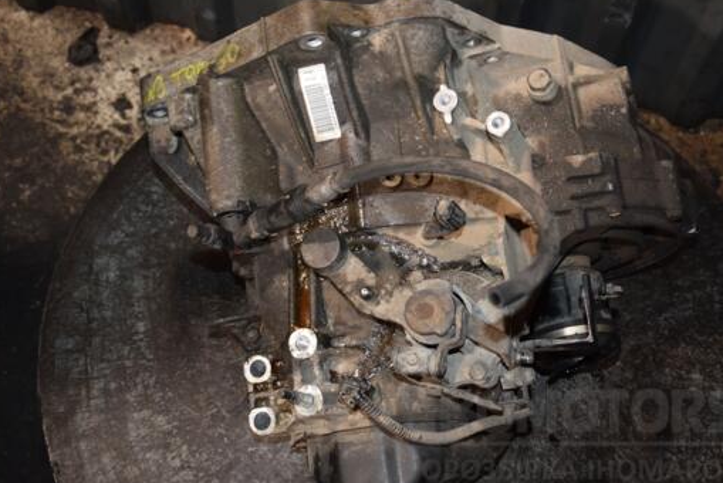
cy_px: 222
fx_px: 1065
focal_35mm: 53
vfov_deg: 25.5
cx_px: 342
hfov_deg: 37.5
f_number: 5
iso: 800
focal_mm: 30
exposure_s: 1/60
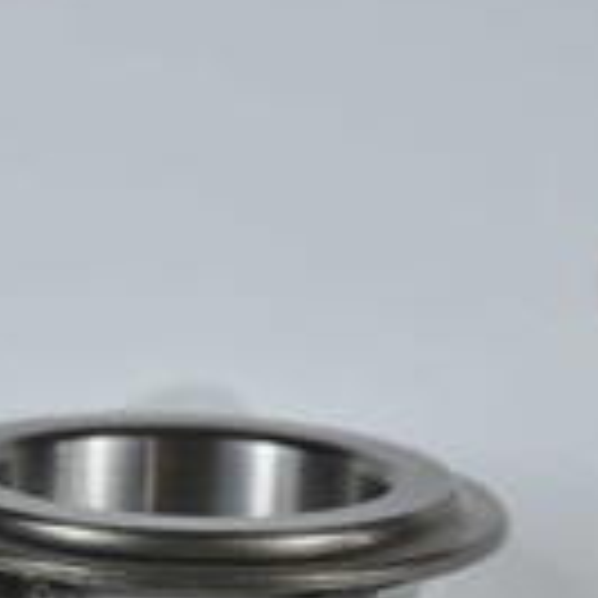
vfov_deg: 5.5
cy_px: 836
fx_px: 6155
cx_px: -187
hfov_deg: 5.5
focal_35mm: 315
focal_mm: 55
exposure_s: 1/30
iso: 200
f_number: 6.3
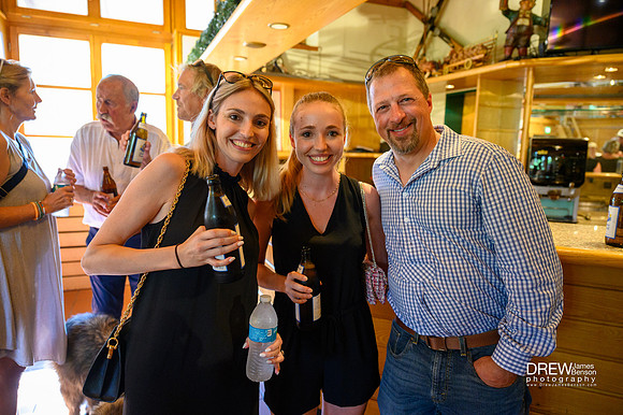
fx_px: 415
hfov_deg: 73.8
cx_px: 312
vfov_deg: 53.1
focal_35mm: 24
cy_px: 208
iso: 4000
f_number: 2.8
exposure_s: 1/160
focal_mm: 24
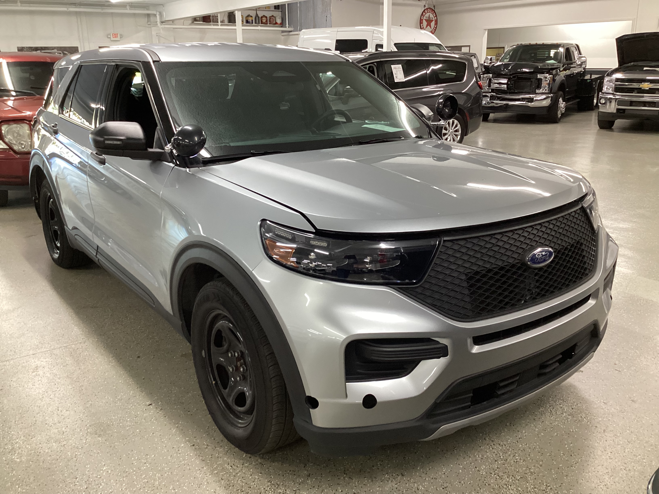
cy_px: 247
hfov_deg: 58.4
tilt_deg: -18.7
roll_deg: +0.9
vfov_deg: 45.4
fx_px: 590
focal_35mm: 31
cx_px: 330
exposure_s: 1/50
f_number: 2.4
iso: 250
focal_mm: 3.3
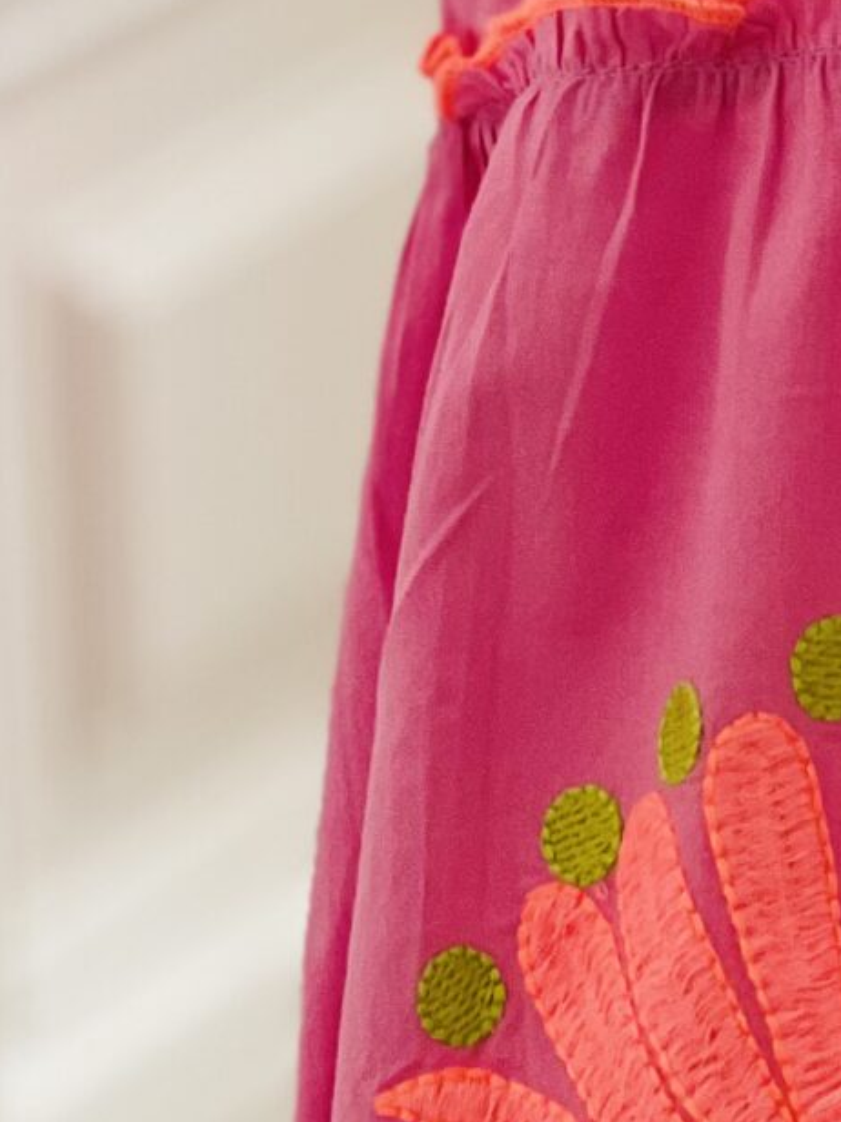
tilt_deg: -19.8
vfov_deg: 6.2
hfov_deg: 4.6
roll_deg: +0.0
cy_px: 106
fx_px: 10366
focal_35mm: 320
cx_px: 1249
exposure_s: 1/33
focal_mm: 9
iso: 125
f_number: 2.8
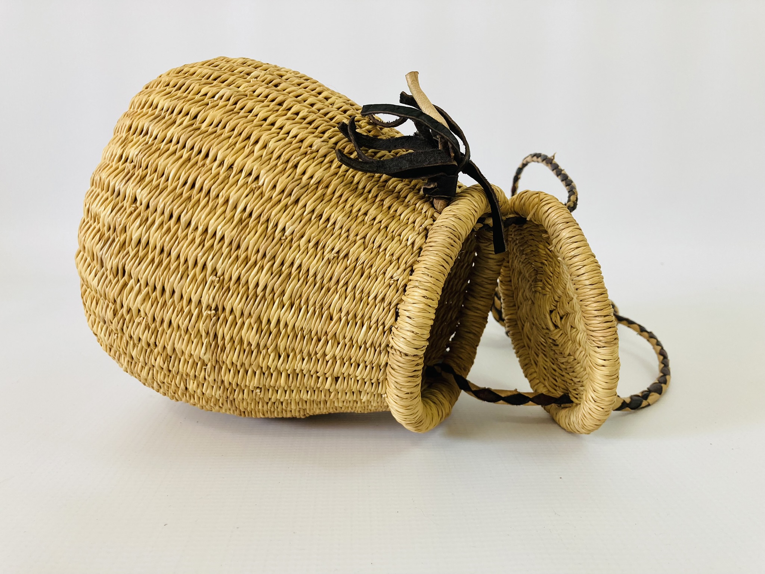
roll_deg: -0.6
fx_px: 619
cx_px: 382
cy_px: 287
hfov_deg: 63.4
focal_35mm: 28
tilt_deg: -10.1
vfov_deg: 49.7
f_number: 1.8
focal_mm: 3.99
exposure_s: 1/92
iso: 80
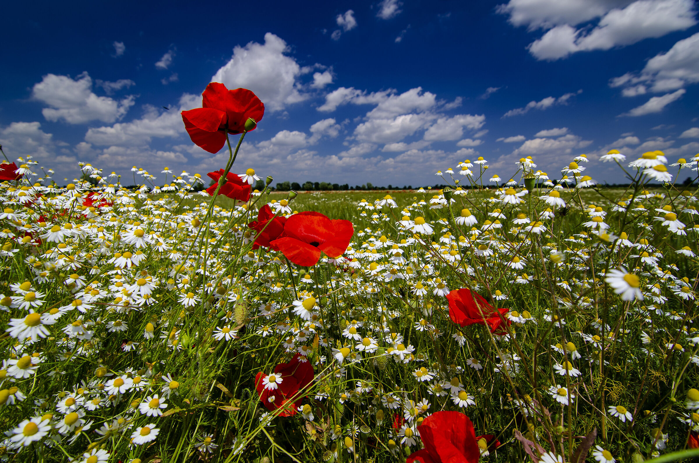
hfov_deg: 95.1
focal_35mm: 16
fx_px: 320
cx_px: 350
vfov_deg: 71.8
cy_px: 232
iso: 100
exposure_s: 1/160
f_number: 6.3
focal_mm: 11
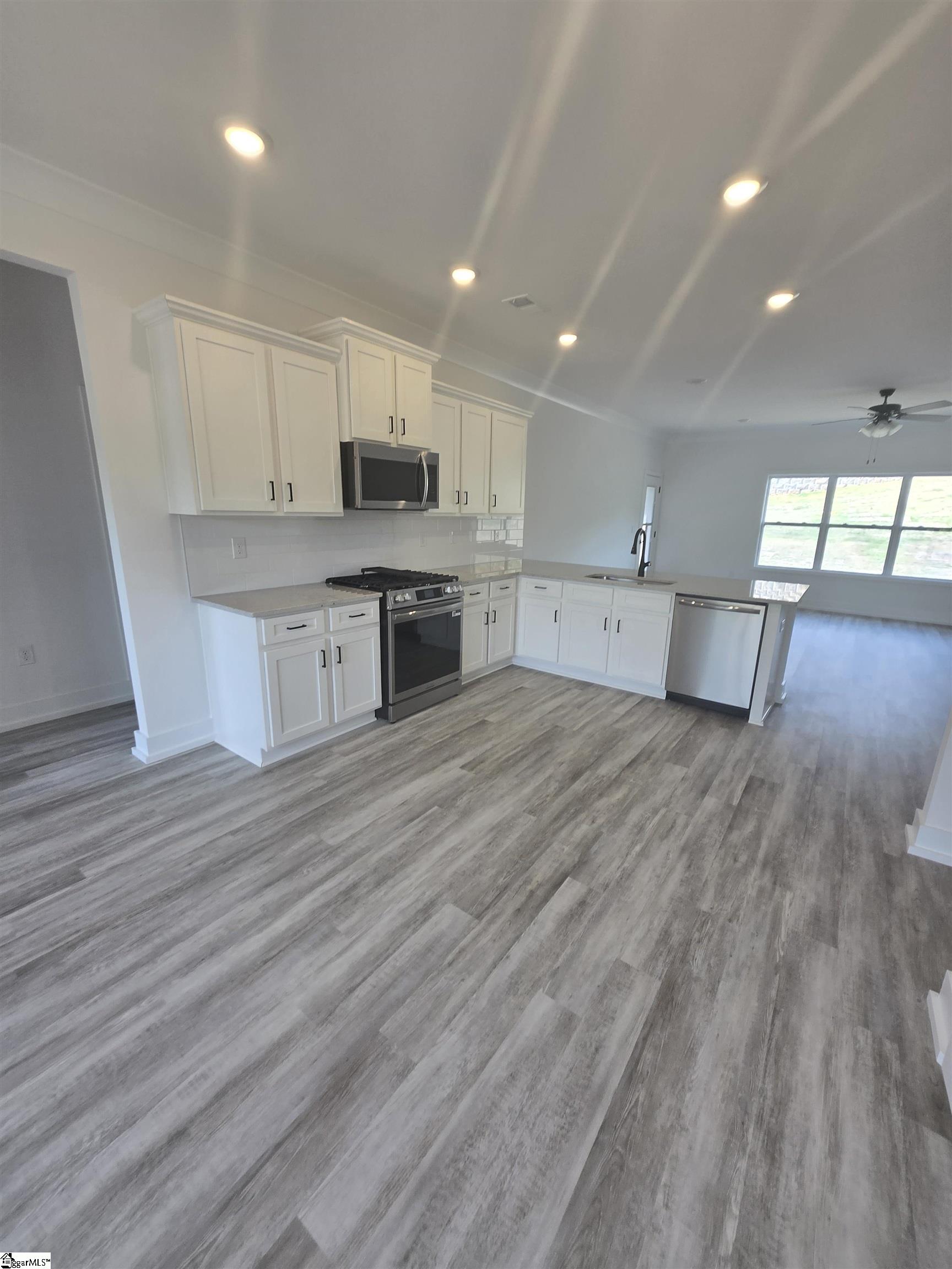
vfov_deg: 106.2
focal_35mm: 13
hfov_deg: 89.9
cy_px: 634
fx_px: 477
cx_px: 476
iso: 40
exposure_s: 1/60
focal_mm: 1.7
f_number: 2.2
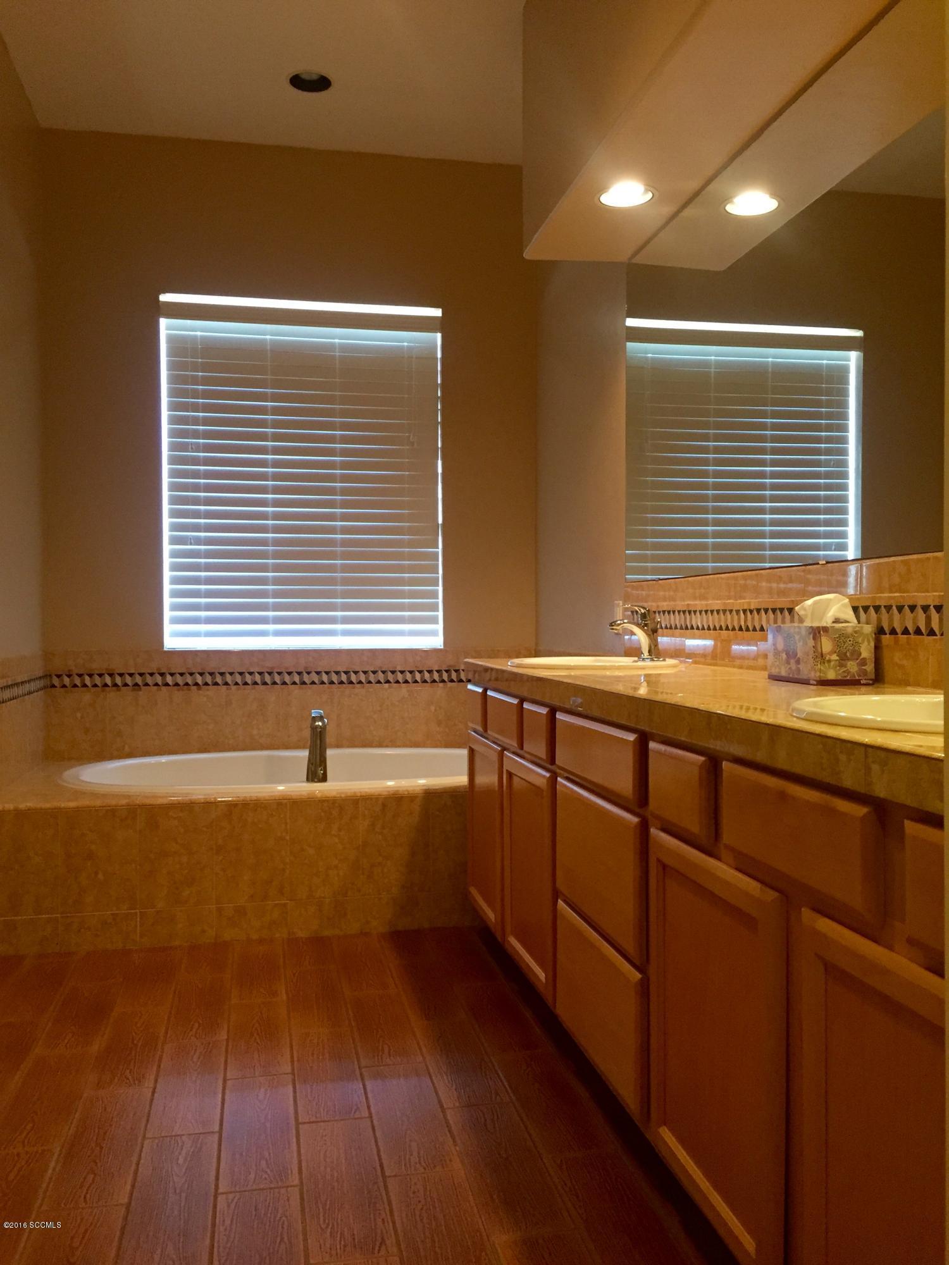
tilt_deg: -1.7
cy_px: 632
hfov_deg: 48.2
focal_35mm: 29
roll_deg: +0.1
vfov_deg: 61.7
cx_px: 474
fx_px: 1060
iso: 160
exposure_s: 1/30
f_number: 2.2
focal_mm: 4.15
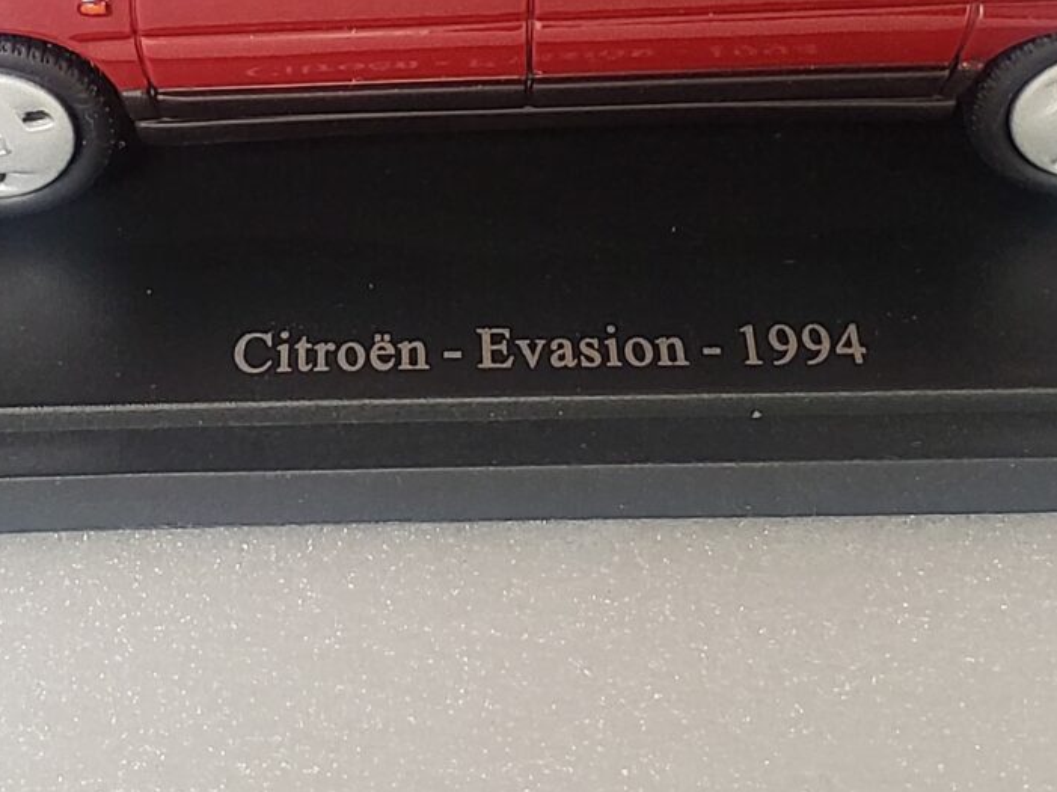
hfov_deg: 20.7
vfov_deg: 15.2
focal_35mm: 95
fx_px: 2899
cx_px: 467
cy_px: -27
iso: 125
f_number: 2.4
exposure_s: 1/60
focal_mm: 4.3
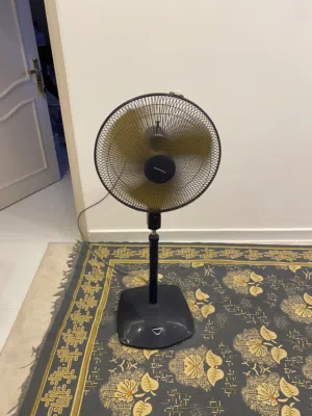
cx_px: 156
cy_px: 208
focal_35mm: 26
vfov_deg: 67.3
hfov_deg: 53.1
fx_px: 312
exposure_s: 1/50
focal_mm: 4.25
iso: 100
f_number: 1.8
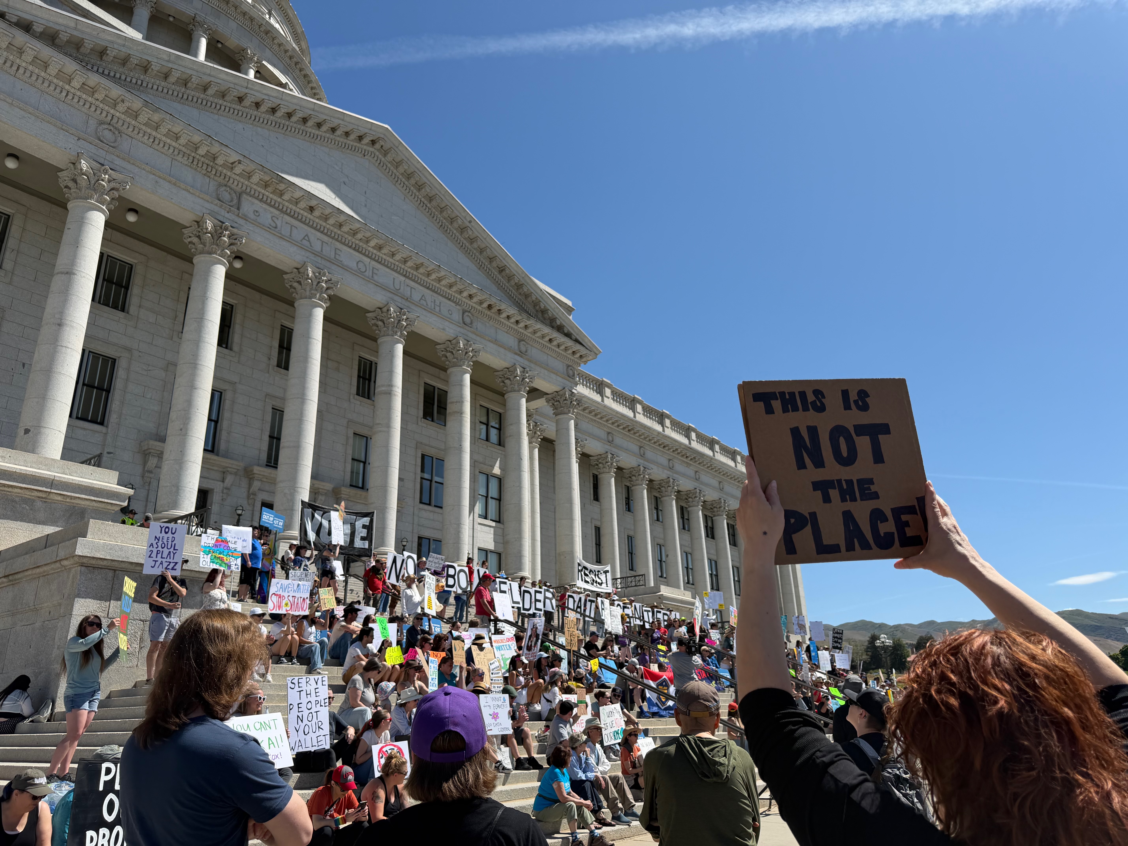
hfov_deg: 71.6
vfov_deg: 56.8
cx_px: 564
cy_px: 423
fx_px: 782
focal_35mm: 24
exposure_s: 1/5714
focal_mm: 6.76
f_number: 1.78
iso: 80
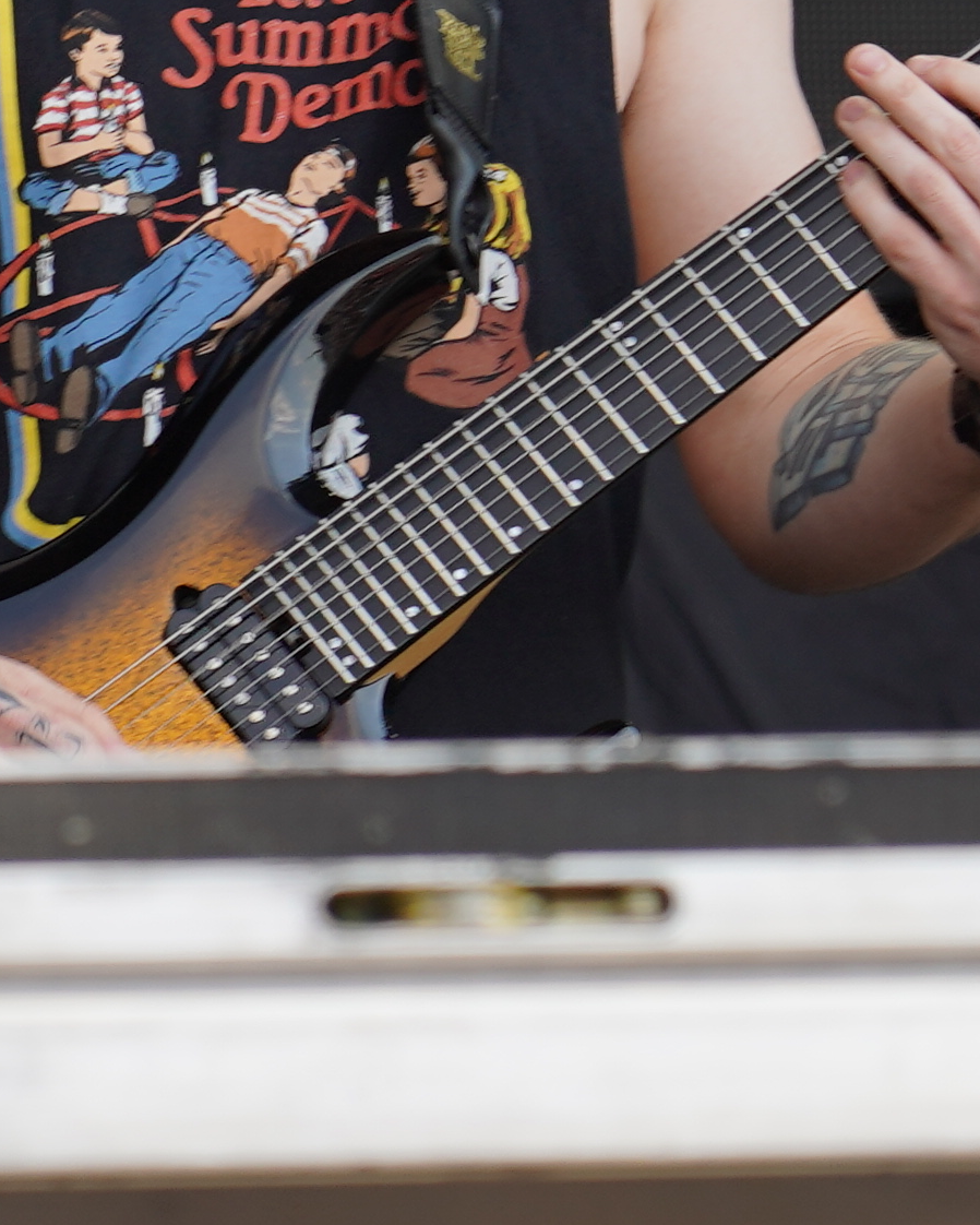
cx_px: -216
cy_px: -399
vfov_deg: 3.7
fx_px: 19101
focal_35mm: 527
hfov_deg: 2.9
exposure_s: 1/200
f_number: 5
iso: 100
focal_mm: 105
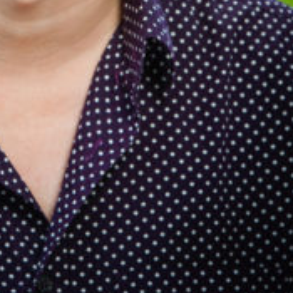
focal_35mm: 451
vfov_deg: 3.9
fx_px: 4319
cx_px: 45
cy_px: -93
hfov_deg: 3.9
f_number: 3.5
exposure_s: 1/200
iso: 400
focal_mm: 155
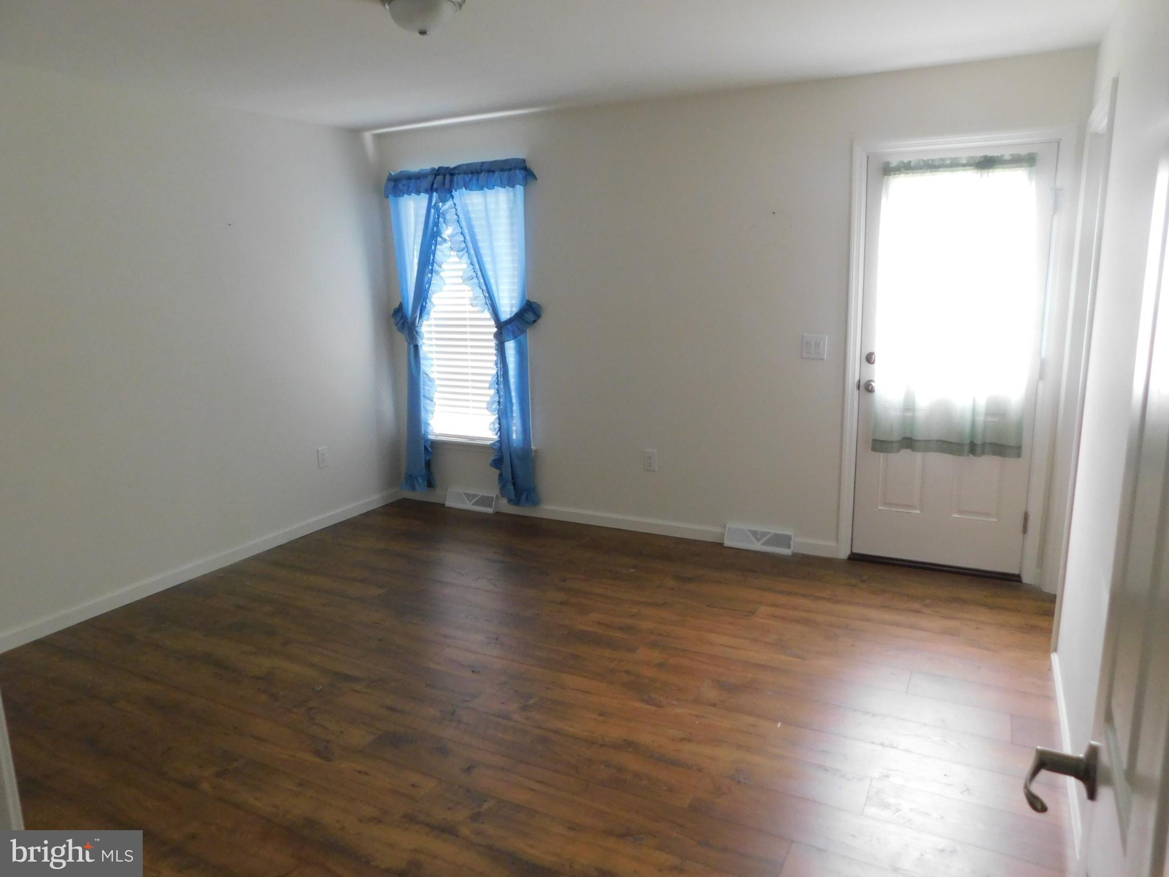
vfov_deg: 56.8
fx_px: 810
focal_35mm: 24
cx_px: 584
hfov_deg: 71.6
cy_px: 438
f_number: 3
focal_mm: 4.1
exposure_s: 1/30
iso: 360
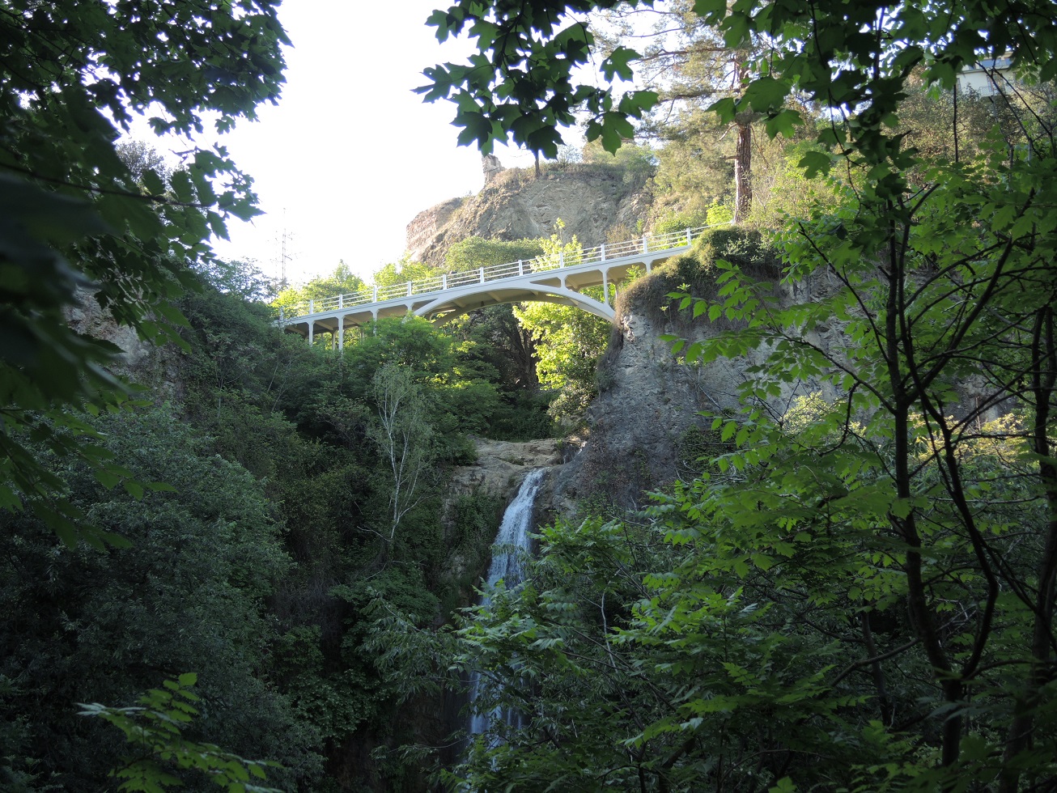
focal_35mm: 28
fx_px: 855
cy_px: 396
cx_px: 528
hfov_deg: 63.4
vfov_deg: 49.8
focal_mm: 6
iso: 80
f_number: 2
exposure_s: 1/200
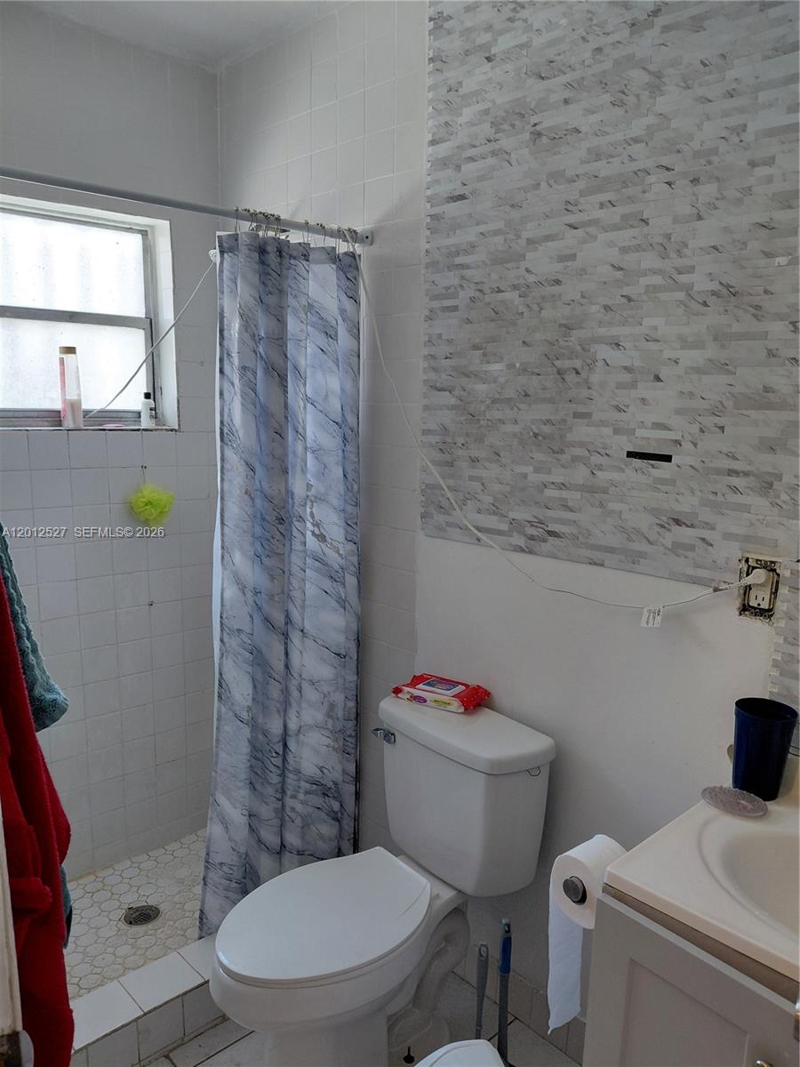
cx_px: 400
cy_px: 534
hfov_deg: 54.9
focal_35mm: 25
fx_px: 770
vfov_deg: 69.4
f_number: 1.8
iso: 200
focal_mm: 4.69
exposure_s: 1/120
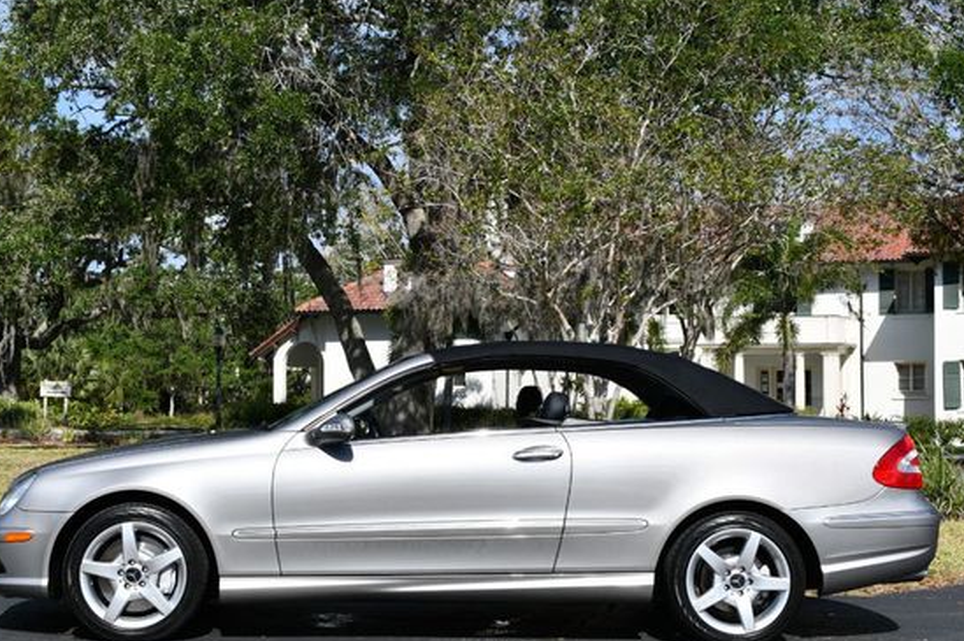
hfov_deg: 35.7
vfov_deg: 24.1
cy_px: 327
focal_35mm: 56
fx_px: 1498
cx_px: 451
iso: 100
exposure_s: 1/320
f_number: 9
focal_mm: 32
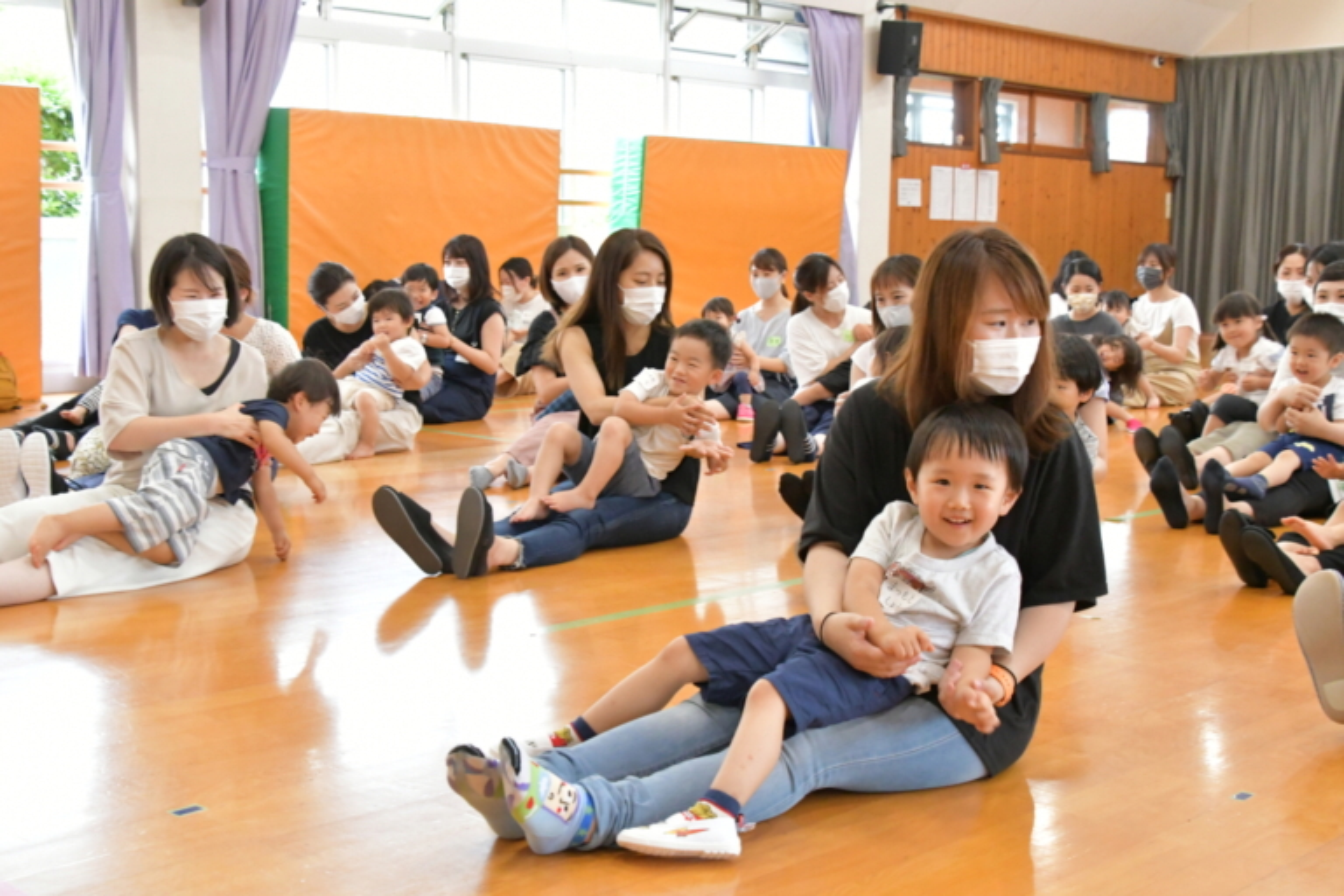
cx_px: 672
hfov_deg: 43.6
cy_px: 448
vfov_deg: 29.9
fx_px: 1680
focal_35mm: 45
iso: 6400
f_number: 6.3
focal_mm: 30
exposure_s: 1/160
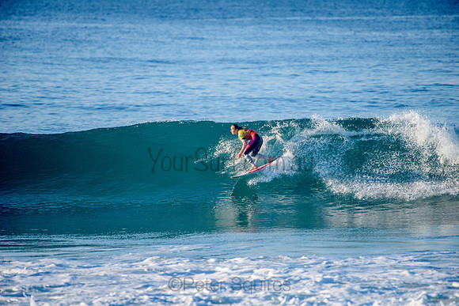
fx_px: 6376
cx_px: 230
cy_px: 153
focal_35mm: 500
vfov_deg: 2.8
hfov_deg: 4.1
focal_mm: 500
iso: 320
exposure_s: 1/1600
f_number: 5.6
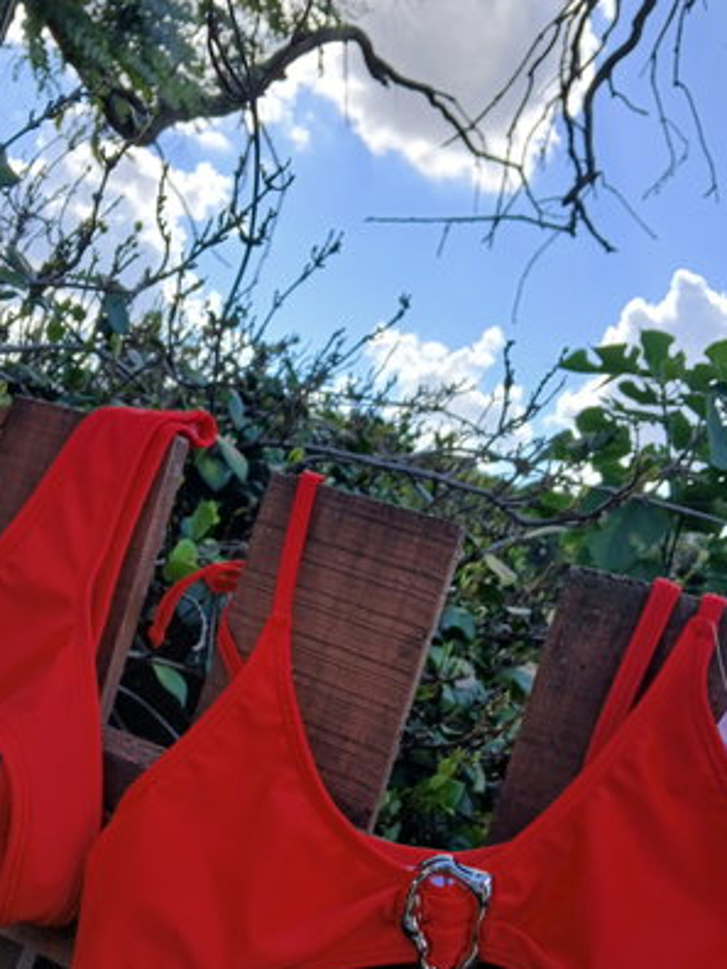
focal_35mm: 35
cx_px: 296
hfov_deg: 40.5
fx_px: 980
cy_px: 535
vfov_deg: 52.5
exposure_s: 1/395
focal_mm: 3.98
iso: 20
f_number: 1.8
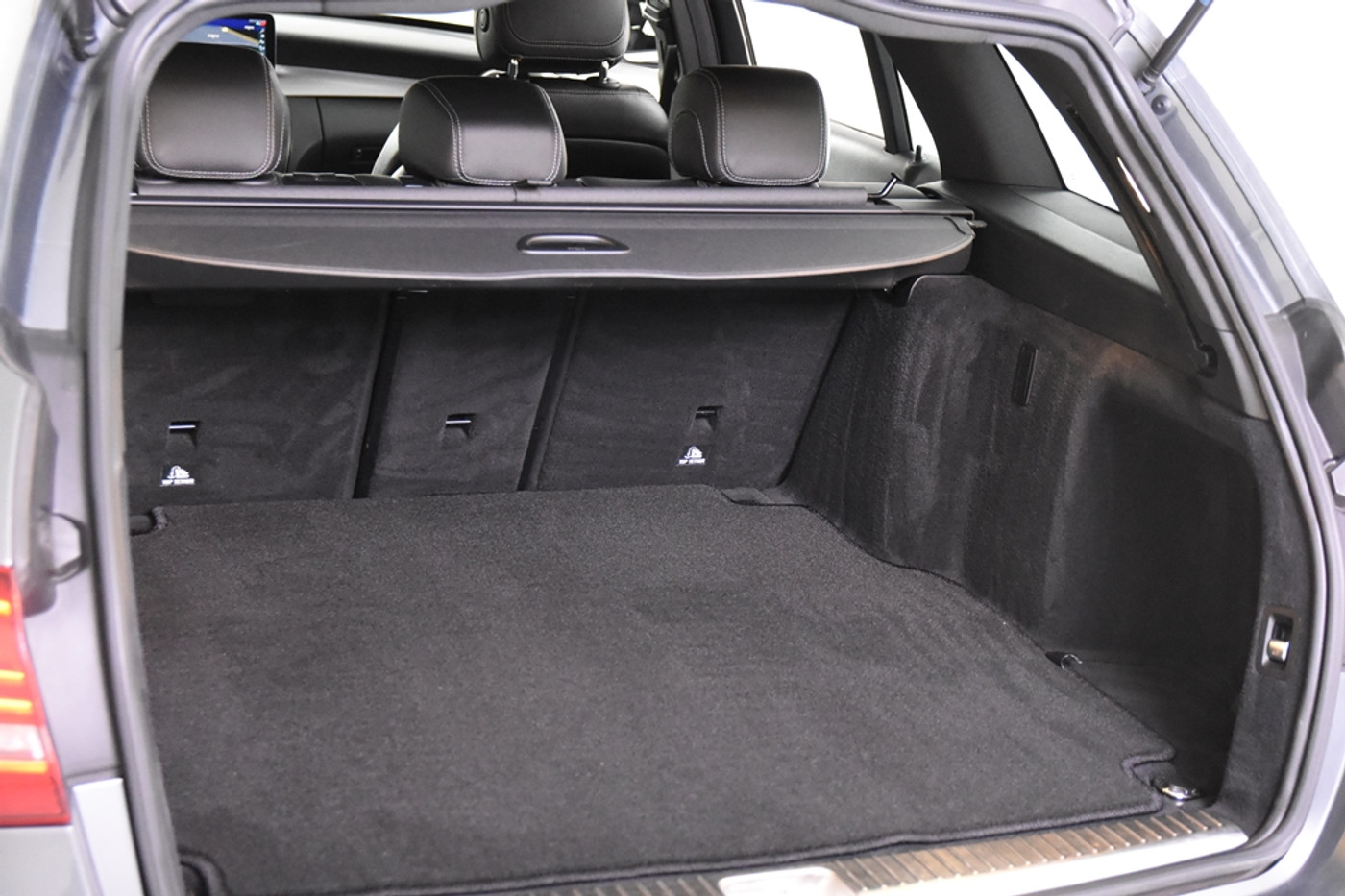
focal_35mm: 57
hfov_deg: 35.1
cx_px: 672
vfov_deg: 23.8
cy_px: 448
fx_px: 2129
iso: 6400
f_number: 3.5
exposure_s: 1/60
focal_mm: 38
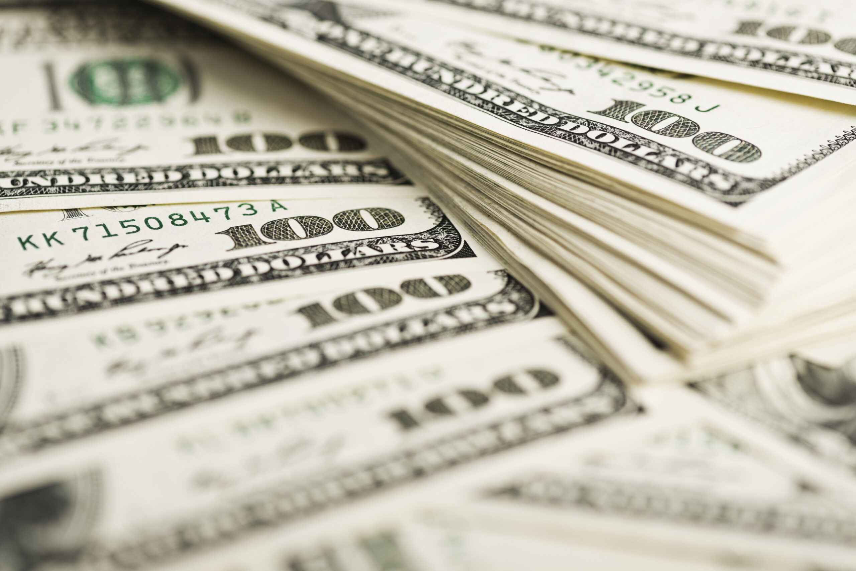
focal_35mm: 105
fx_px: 2497
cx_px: 428
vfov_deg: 13.0
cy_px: 286
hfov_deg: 19.5
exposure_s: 1/200
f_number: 6.3
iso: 50
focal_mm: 105
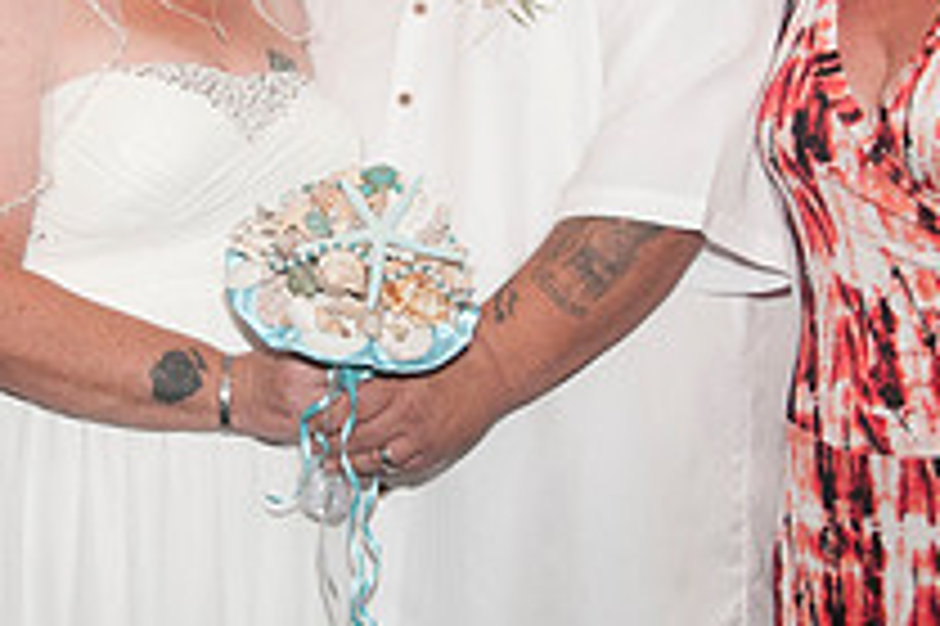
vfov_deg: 10.3
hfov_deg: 15.4
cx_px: 252
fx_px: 3470
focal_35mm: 133
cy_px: 137
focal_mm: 32
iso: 400
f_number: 5.6
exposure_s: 1/60
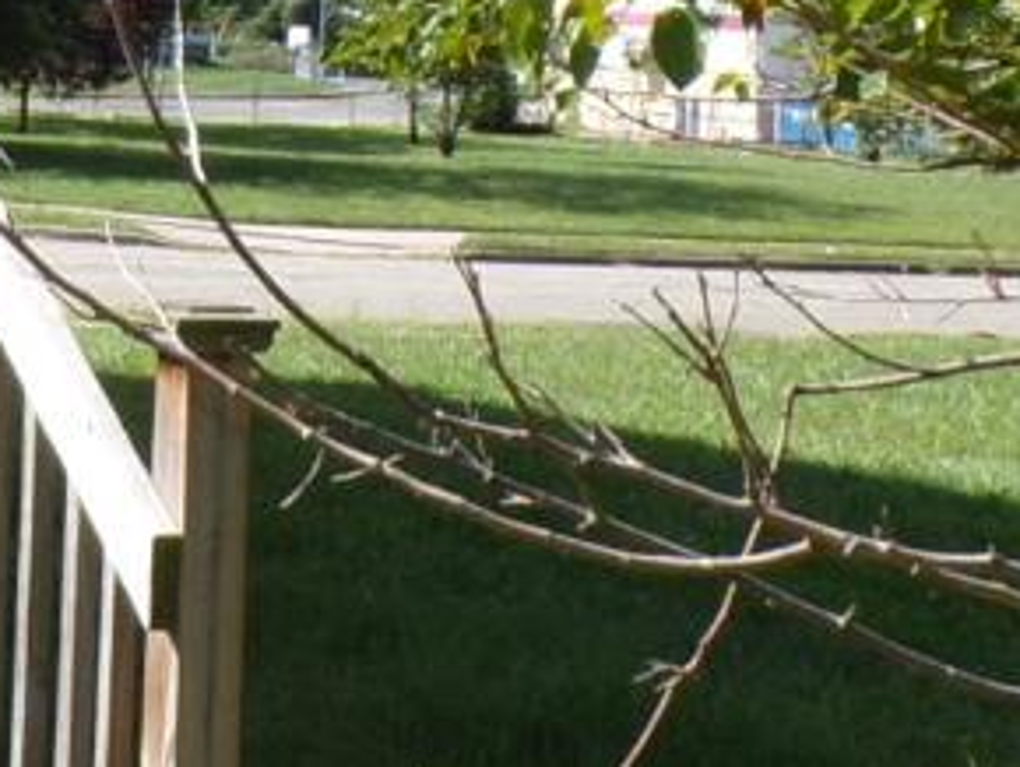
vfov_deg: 11.7
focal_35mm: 124
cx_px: -222
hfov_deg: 15.3
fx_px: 3657
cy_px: -227
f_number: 5.8
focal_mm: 4.3
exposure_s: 1/200
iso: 80
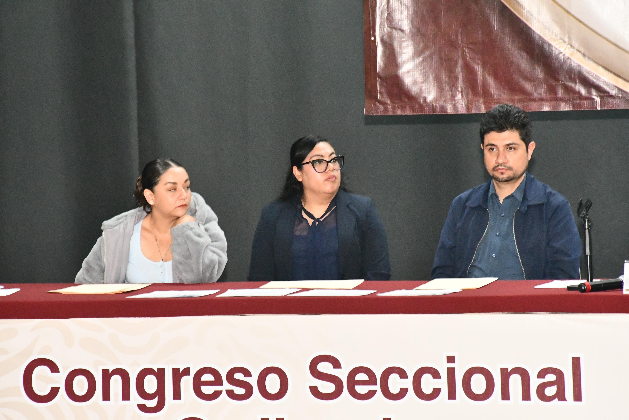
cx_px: 320
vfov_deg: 7.8
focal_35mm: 176
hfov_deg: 11.7
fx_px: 3075
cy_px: 218
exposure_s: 1/100
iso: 10000
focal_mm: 112
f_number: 9
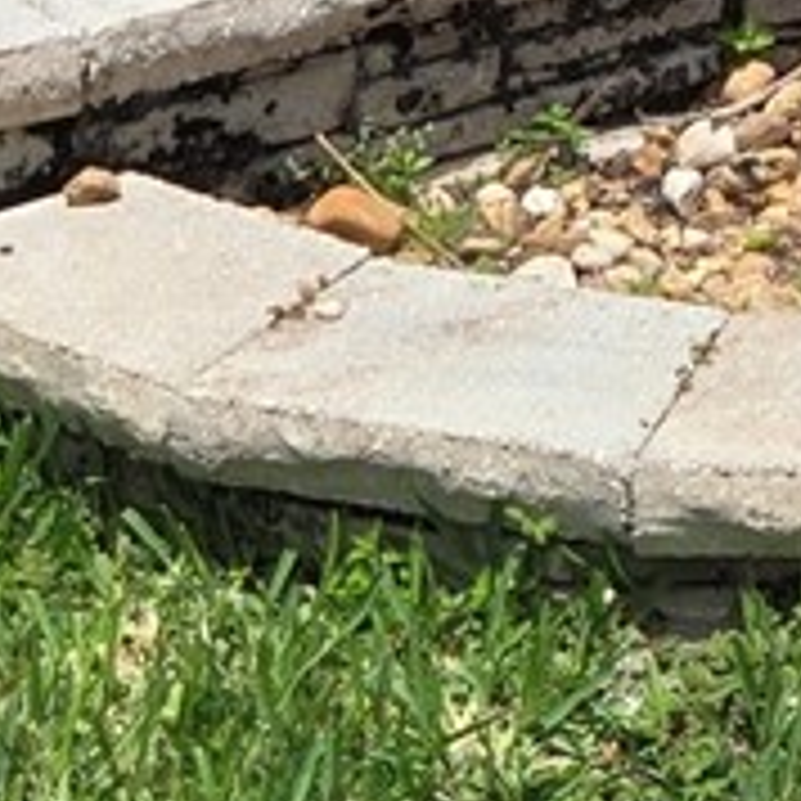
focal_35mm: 183
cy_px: -1516
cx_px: 1035
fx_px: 4791
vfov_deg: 8.2
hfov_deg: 9.4
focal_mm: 5.4
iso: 25
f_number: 1.8
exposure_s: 1/2921
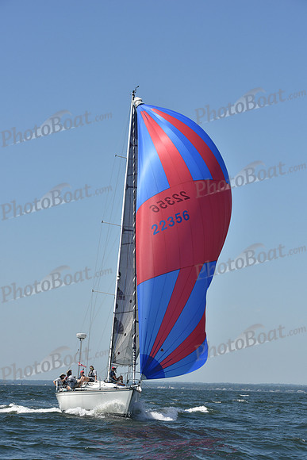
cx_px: 154
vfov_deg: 21.5
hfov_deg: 14.4
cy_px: 230
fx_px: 1214
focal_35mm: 95
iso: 250
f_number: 8
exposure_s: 1/1250
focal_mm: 95
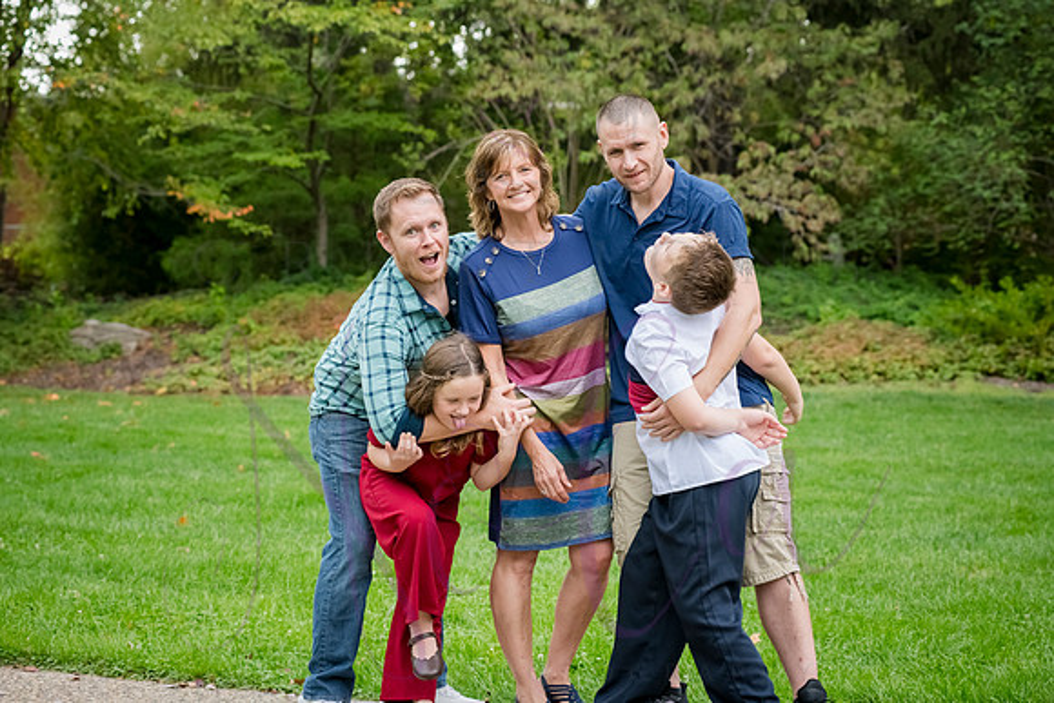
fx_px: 2928
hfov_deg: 20.4
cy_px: 352
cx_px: 527
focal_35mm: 100
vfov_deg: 13.7
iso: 1250
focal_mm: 100
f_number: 5.6
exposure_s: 1/250
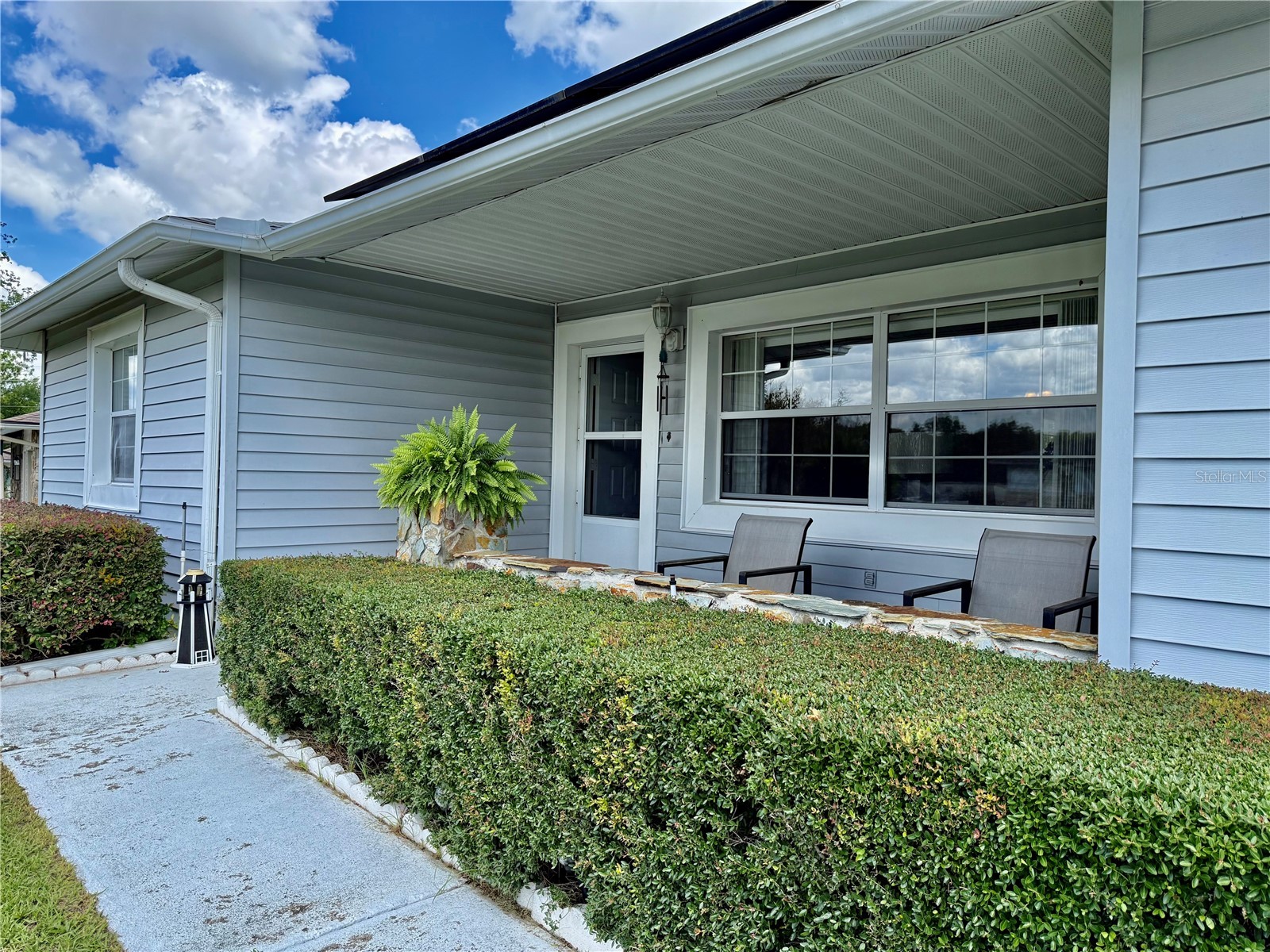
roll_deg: -0.8
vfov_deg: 56.8
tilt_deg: -0.3
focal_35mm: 24
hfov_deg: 71.6
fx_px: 881
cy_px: 476
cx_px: 635
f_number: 1.78
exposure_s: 1/1653
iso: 100
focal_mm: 6.76
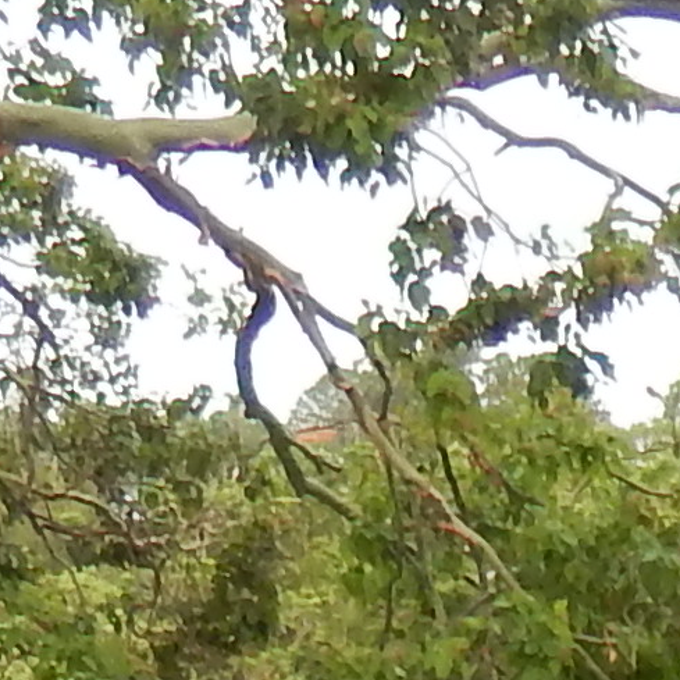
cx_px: 1233
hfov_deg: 6.1
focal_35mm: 283
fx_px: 6290
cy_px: 2500
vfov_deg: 5.5
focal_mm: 5.7
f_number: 3.8
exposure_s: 1/200
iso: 125
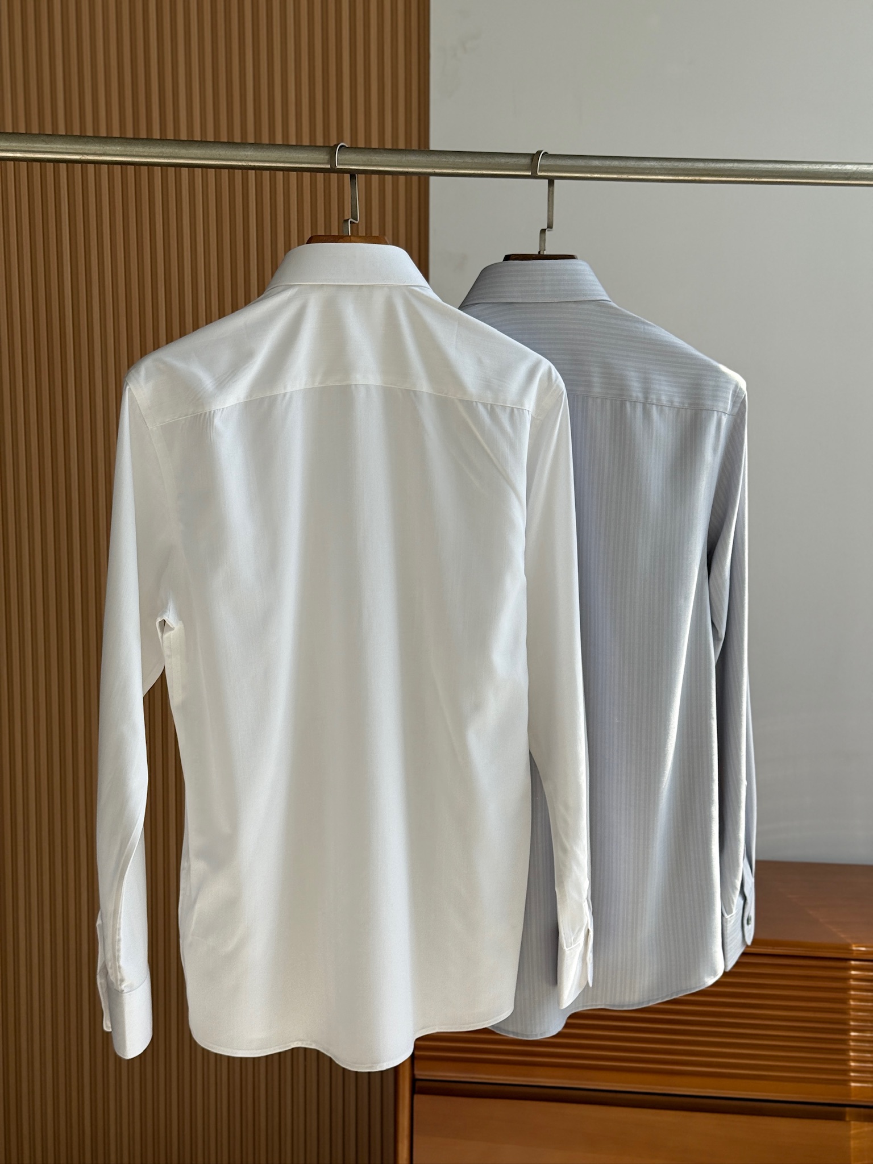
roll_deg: -0.2
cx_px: 436
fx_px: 1614
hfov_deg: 30.3
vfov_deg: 39.7
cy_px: 582
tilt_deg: -5.9
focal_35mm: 48
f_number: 1.78
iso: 64
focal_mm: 6.76
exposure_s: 1/601
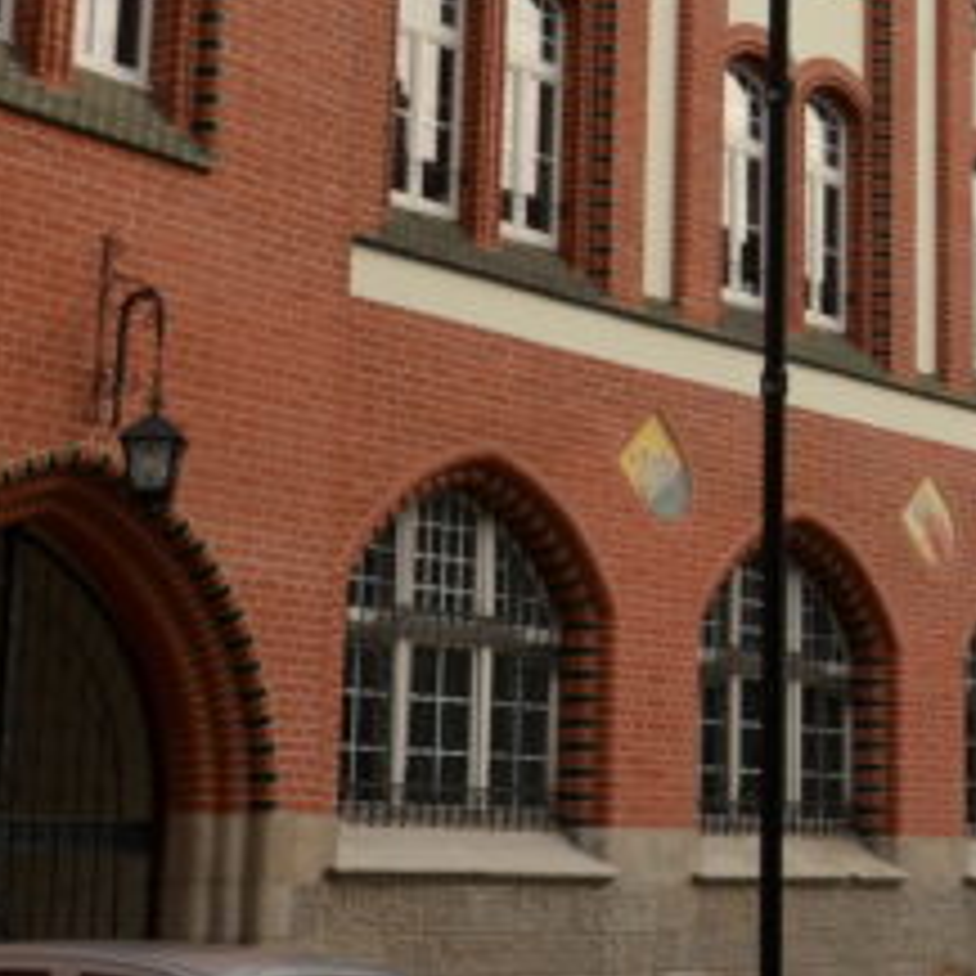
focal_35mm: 81
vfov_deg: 21.3
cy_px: 290
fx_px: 2584
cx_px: 1124
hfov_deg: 20.2
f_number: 7.1
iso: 100
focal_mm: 18
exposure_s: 1/320
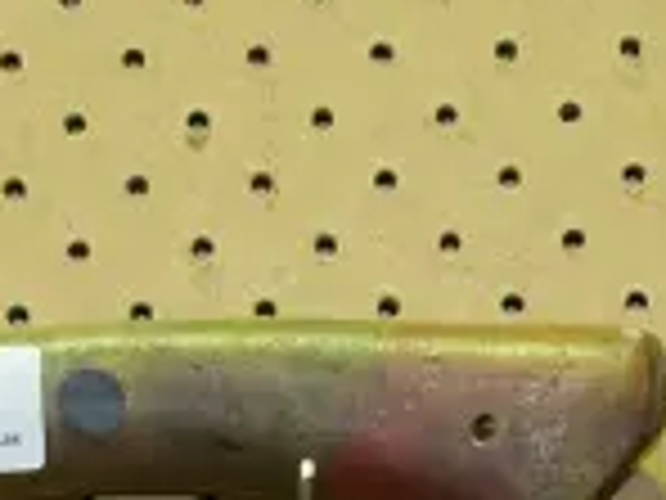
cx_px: 405
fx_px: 4521
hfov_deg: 8.4
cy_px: 1259
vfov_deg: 6.0
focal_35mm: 235
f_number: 5.6
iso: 3200
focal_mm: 17
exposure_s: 1/160
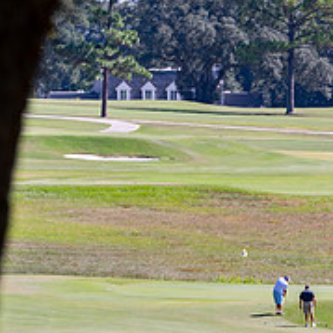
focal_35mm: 532
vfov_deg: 3.3
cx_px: 212
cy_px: 366
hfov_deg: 3.3
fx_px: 5790
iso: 100
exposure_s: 1/1000
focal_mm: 135
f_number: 2.8
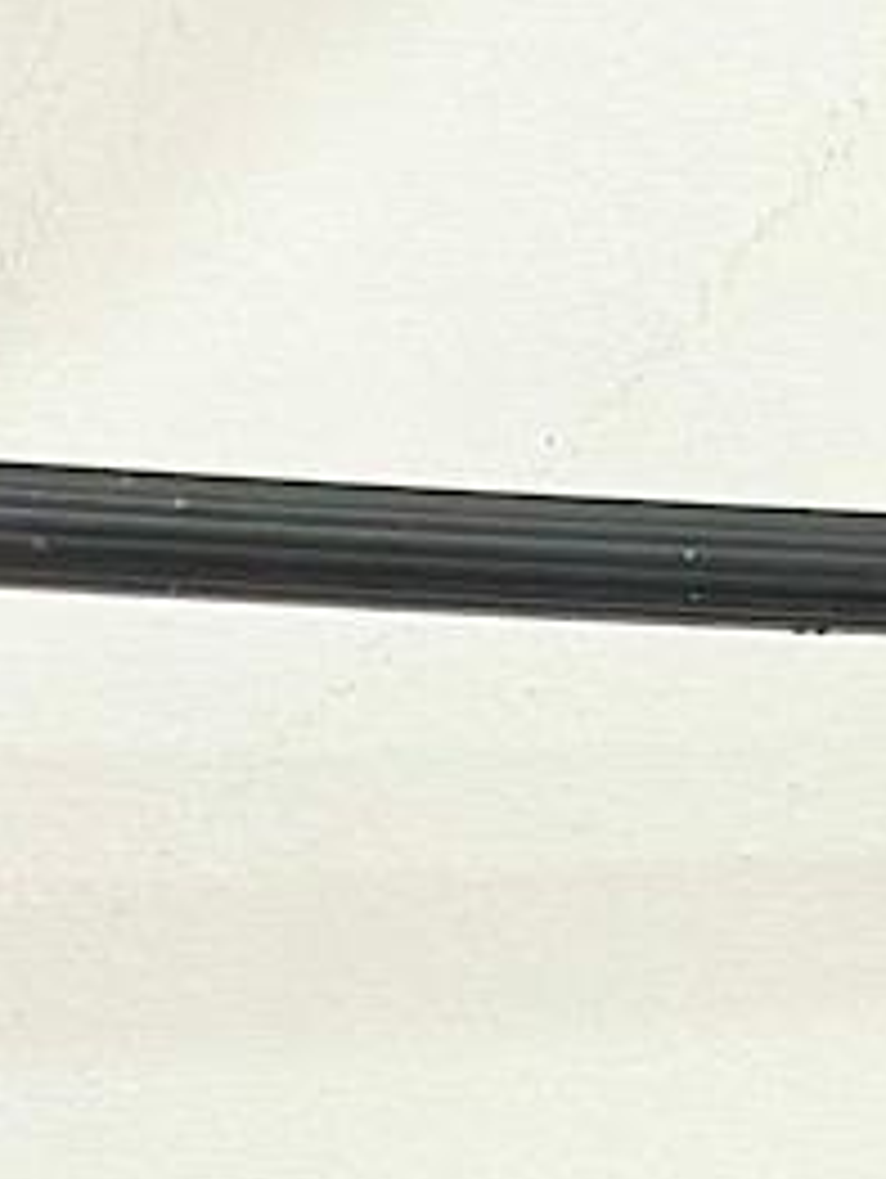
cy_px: 2115
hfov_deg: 5.1
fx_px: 9983
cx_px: 499
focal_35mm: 293
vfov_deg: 6.6
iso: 125
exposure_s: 1/82
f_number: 1.78
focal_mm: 6.86
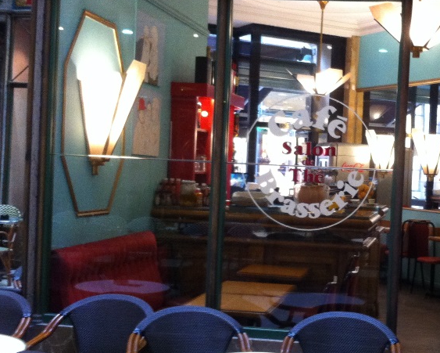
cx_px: 342
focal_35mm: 62
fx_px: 808
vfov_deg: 24.6
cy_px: 188
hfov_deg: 29.9
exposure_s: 1/17
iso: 250
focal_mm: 3.85
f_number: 2.8
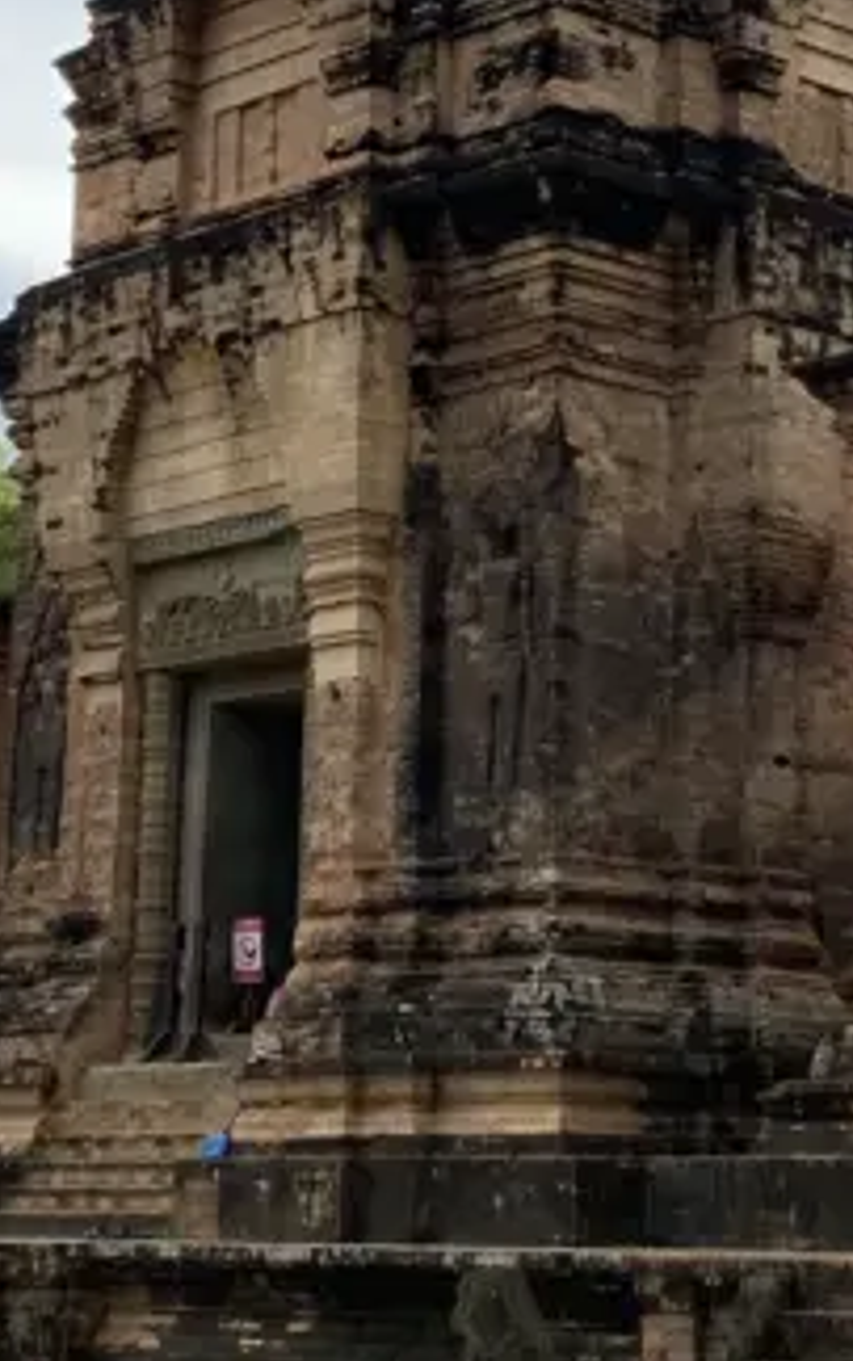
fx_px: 3230
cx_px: 521
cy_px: 160
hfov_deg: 15.0
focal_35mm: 87
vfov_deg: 23.2
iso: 32
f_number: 1.8
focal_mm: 4.25
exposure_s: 1/1135
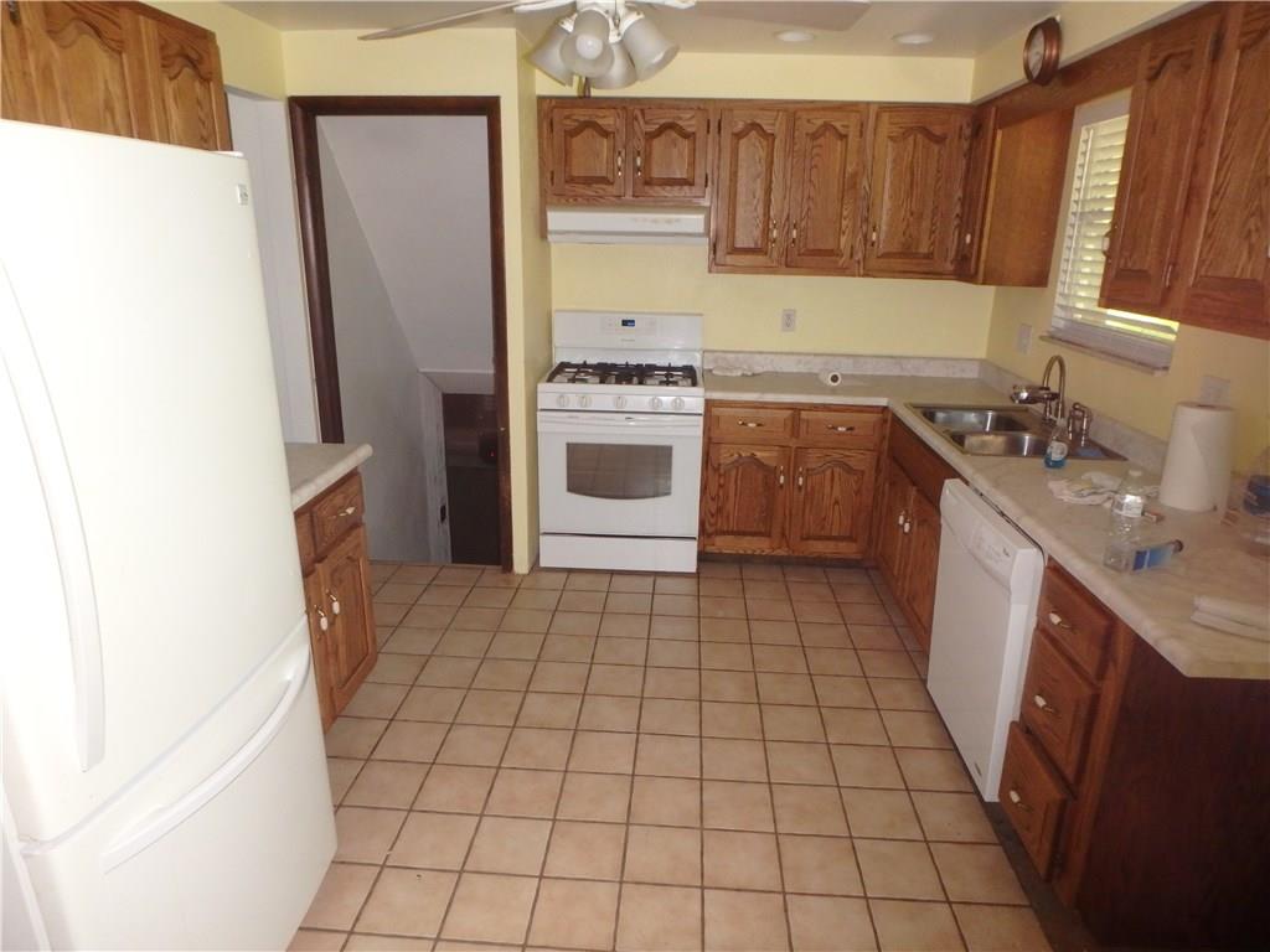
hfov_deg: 79.0
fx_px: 770
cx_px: 635
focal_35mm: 21
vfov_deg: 63.4
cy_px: 476
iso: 400
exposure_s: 1/30
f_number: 3.5
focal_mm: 3.7
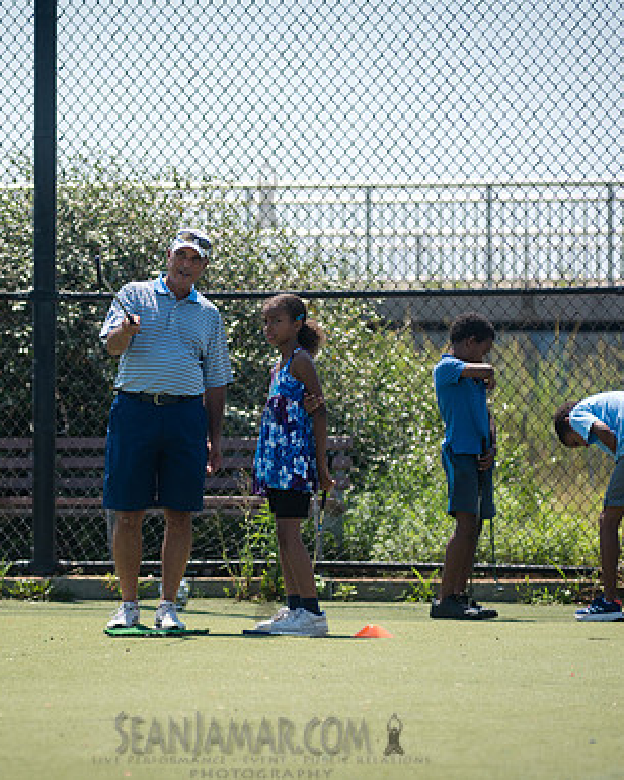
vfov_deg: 5.5
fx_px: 8149
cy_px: 391
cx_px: 185
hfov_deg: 4.4
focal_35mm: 353
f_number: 4
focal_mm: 200
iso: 100
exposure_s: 1/1000
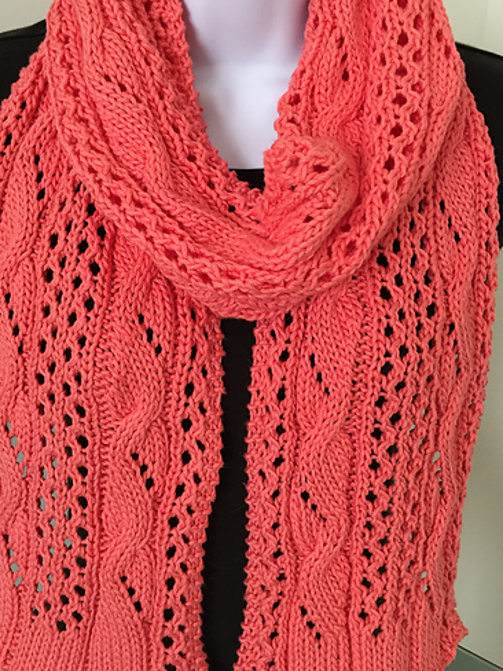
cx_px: 230
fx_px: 736
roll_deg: +0.3
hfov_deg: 37.7
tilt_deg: -13.9
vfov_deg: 48.9
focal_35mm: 38
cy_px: 312
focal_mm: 4.15
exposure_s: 1/30
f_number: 2.2
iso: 50
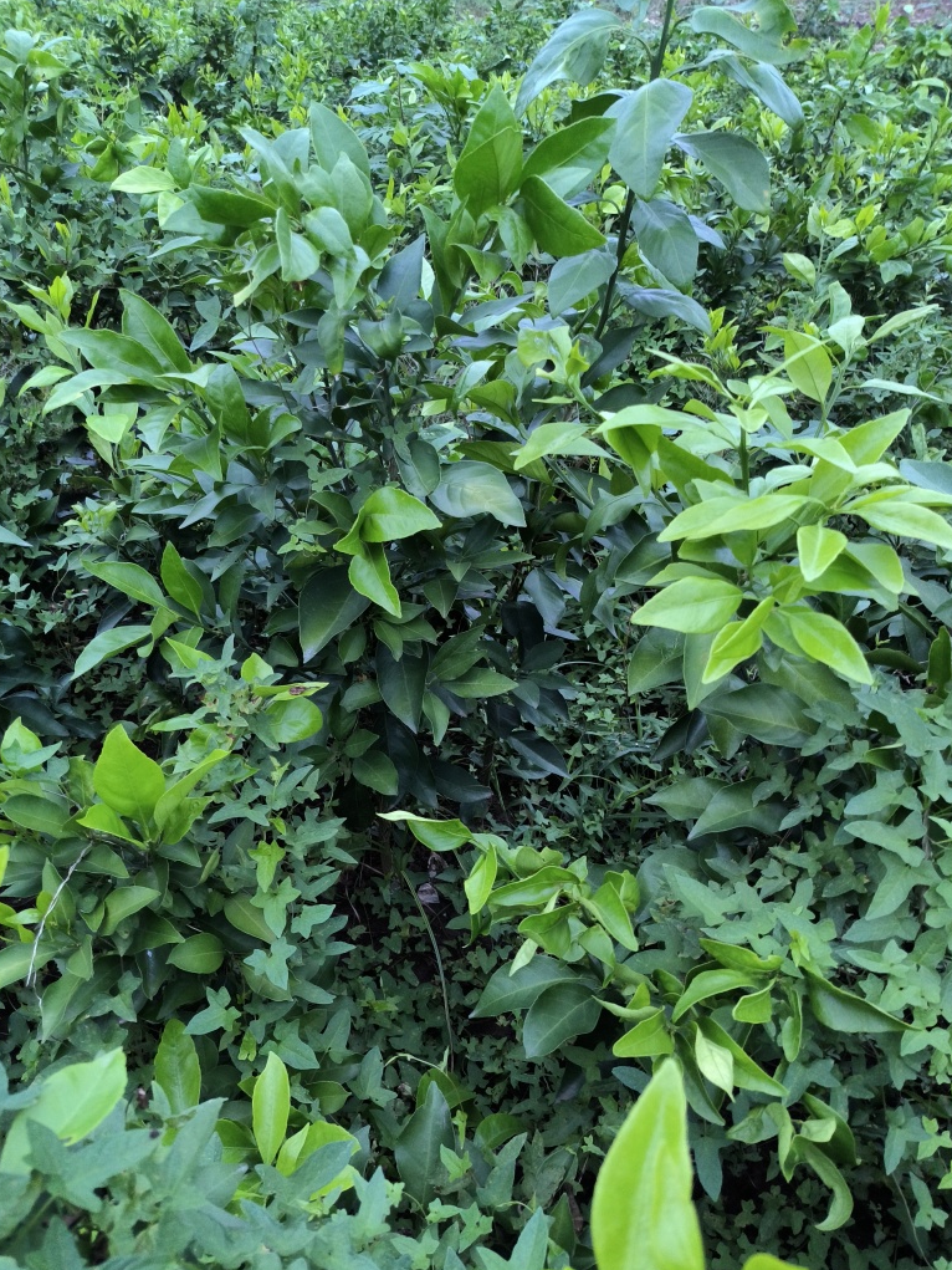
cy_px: 654
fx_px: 880
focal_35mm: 24
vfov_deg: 71.6
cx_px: 464
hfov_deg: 56.8
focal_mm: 4.69
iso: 838
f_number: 1.79
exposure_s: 1/25
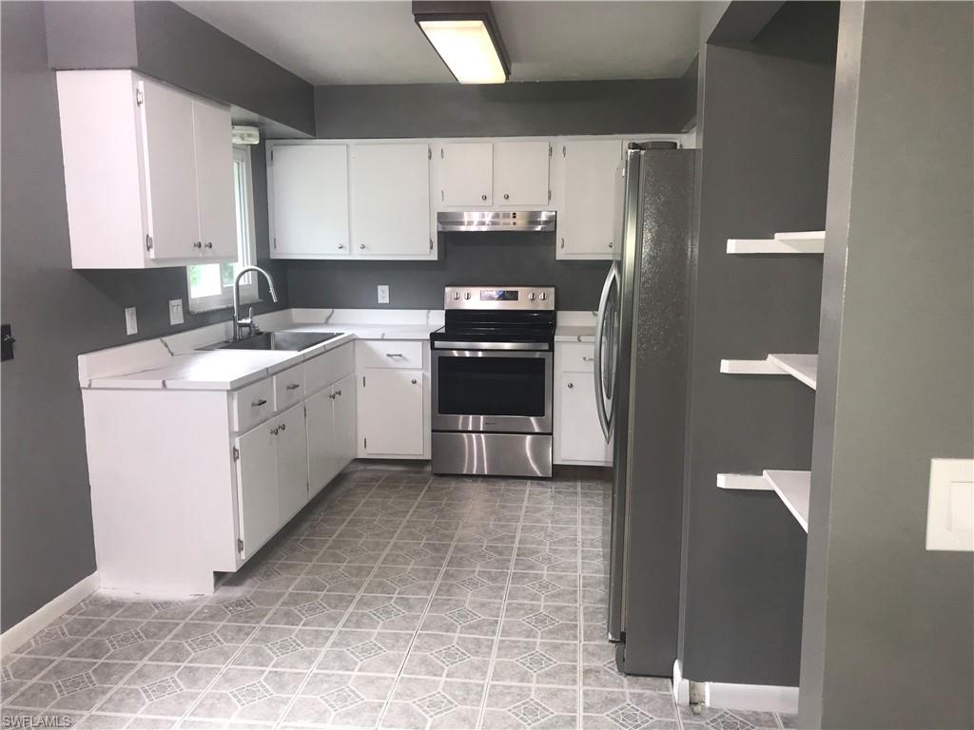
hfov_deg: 63.4
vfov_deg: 49.7
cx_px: 487
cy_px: 365
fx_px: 788
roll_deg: +0.6
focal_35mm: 28
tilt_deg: -8.8
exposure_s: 1/30
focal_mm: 3.99
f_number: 1.8
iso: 32
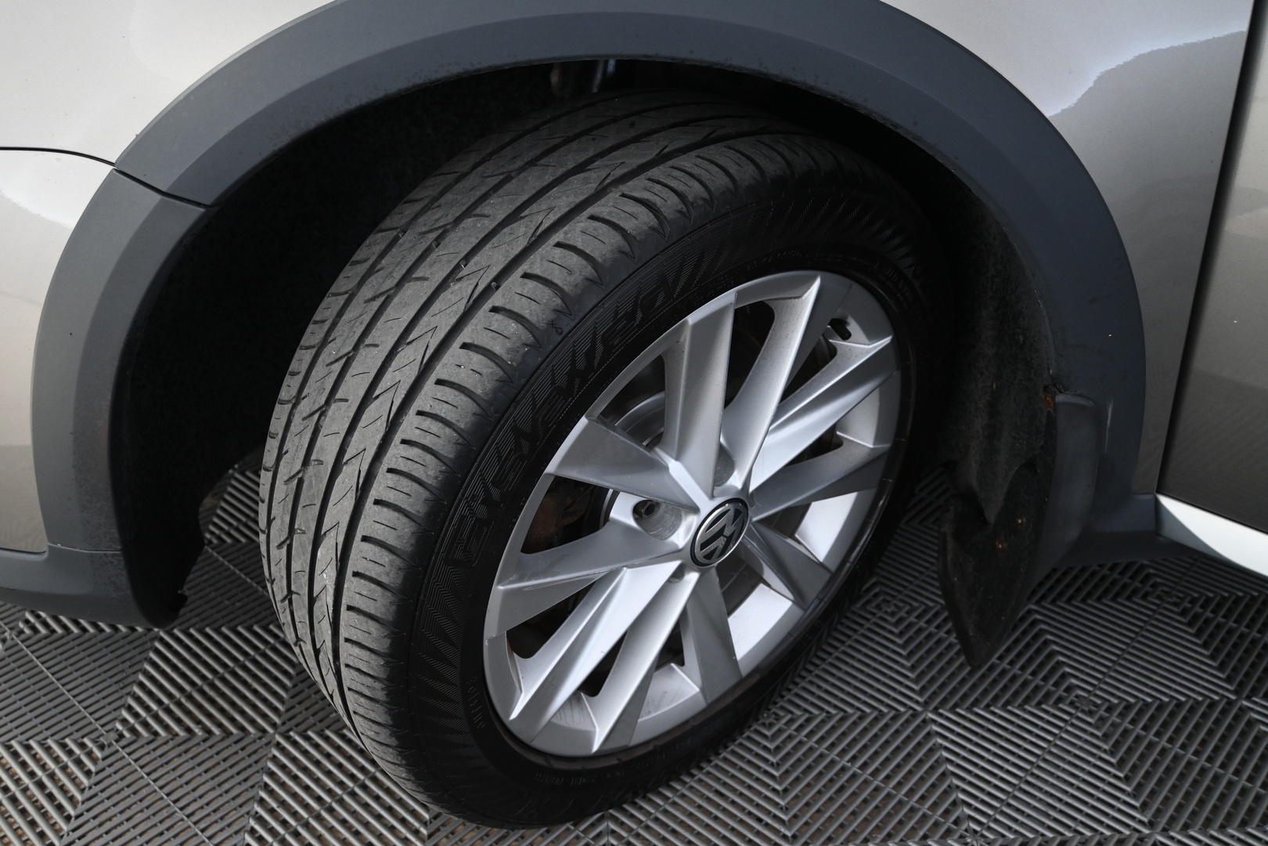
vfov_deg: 40.8
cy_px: 423
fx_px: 1136
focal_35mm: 32
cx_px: 634
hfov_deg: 58.3
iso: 720
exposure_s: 1/30
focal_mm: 21.5
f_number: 4
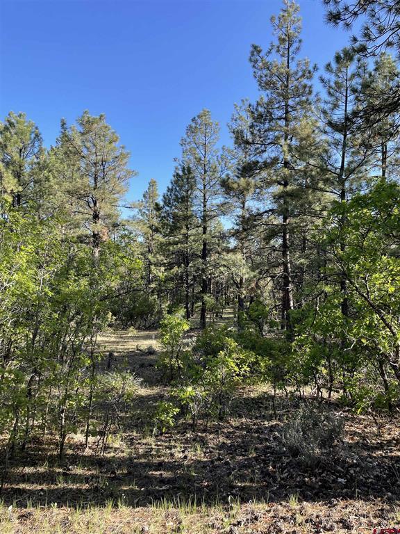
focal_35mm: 26
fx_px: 401
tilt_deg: +3.0
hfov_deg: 53.1
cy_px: 267
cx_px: 200
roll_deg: -1.5
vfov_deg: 67.3
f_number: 1.6
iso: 32
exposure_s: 1/764
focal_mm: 4.2
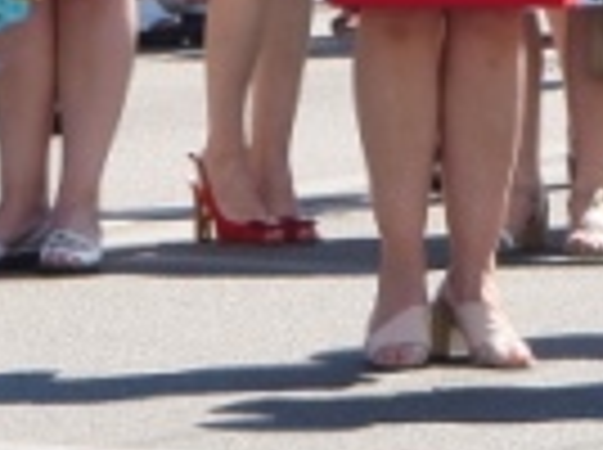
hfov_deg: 2.2
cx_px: 801
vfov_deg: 1.6
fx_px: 15997
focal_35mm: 920
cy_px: -932
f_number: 7.1
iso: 200
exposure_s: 1/320
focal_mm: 60
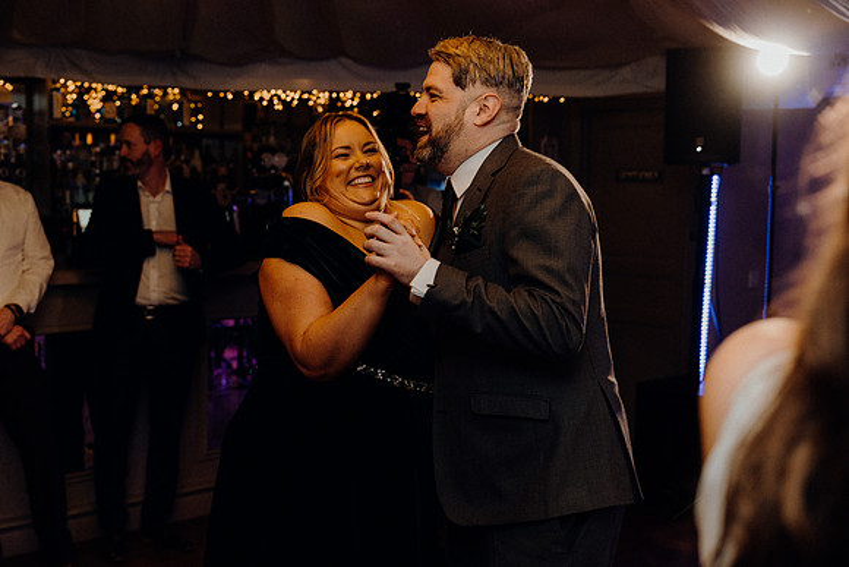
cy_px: 284
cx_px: 424
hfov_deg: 41.1
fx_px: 1132
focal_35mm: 48
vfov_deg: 28.1
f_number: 3.5
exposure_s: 1/160
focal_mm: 48
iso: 2500
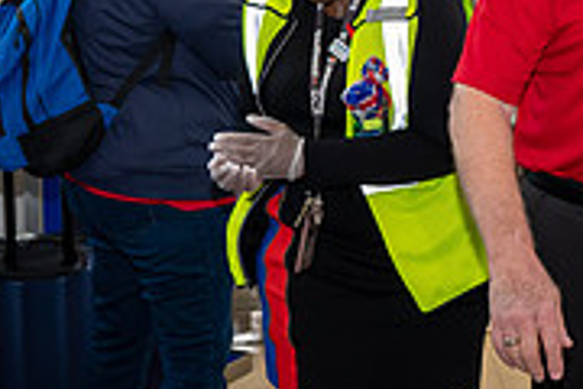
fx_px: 1668
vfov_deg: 13.2
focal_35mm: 103
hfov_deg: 19.5
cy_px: 97
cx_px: 528
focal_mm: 32
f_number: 5
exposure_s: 1/100
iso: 3600
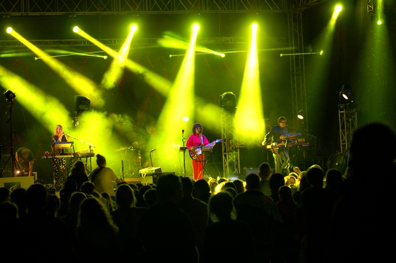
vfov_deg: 13.0
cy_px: 132
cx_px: 198
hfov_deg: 19.5
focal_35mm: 105
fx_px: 1154
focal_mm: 70
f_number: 2.8
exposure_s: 1/20
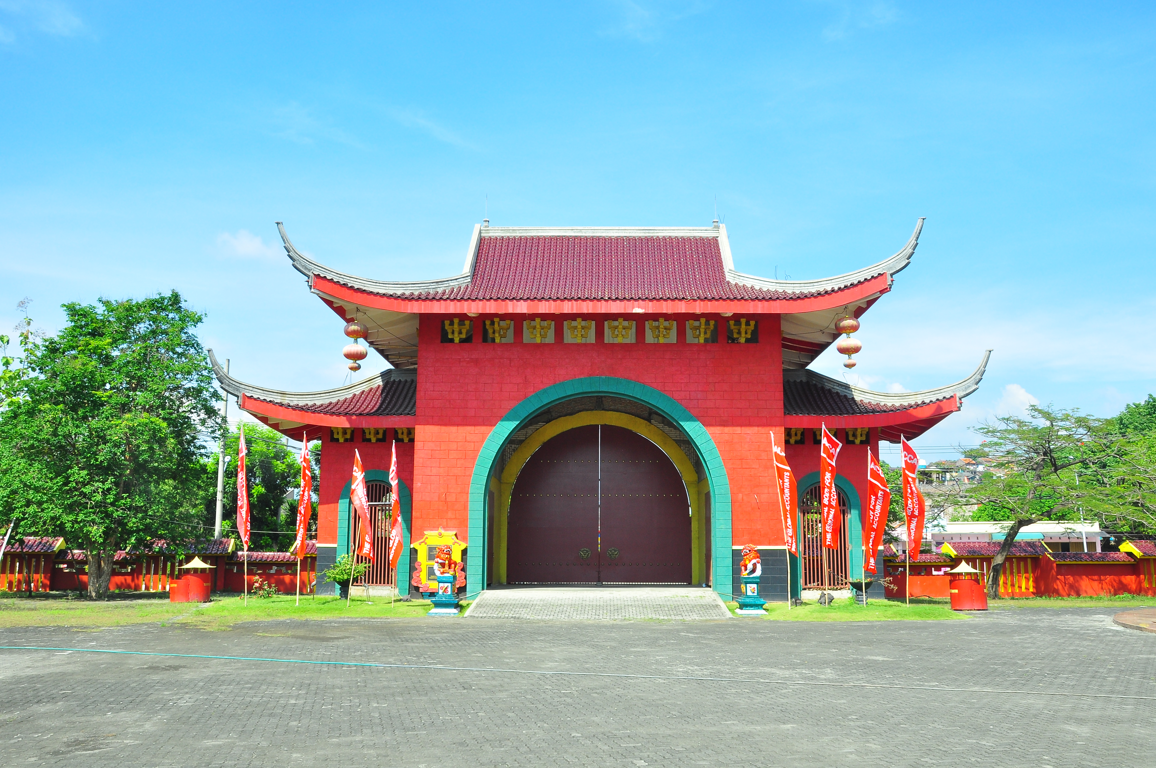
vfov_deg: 41.6
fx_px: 1010
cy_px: 384
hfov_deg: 59.6
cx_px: 578
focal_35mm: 32
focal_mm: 21
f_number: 16
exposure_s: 1/100
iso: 250
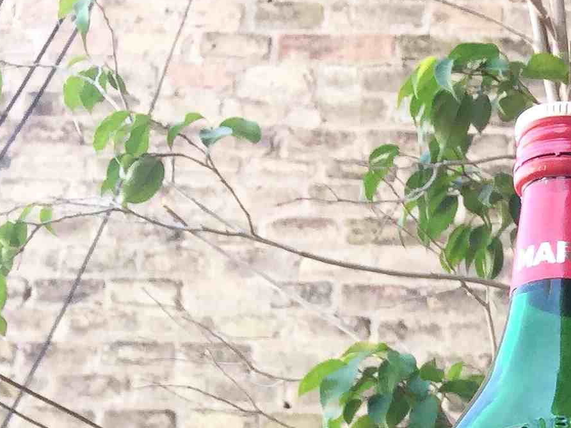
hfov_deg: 15.9
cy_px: 744
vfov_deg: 12.8
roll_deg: -1.0
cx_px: 1013
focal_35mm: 106
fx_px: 1748
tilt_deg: +6.3
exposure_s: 1/100
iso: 32
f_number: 2.2
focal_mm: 4.15
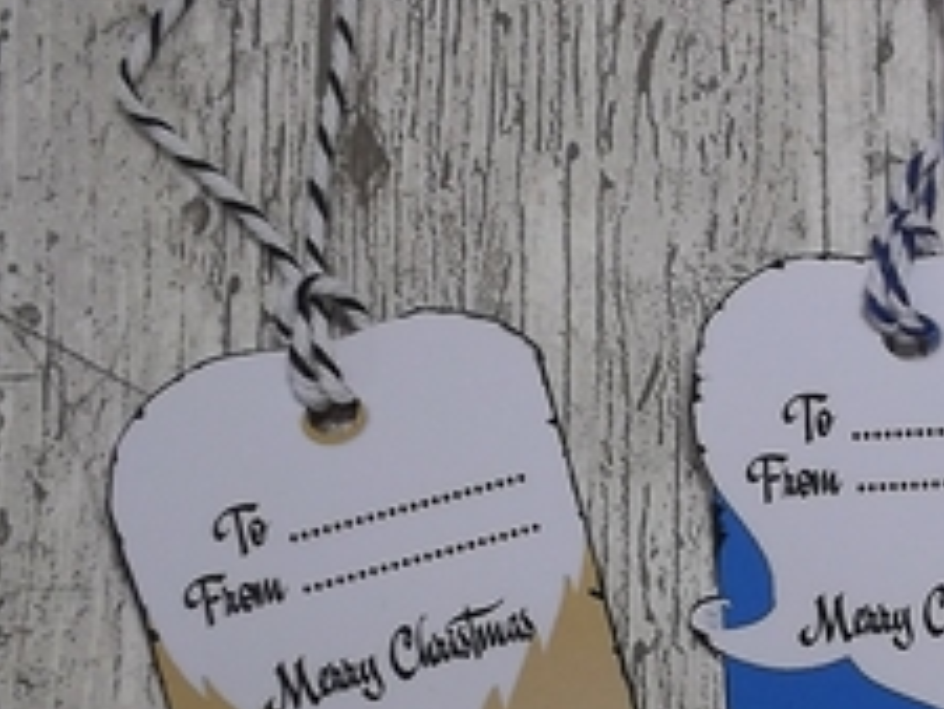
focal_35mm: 58
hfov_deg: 31.4
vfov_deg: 24.7
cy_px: 598
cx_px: 881
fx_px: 1583
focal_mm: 4.1
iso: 106
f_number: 3.3
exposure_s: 1/30
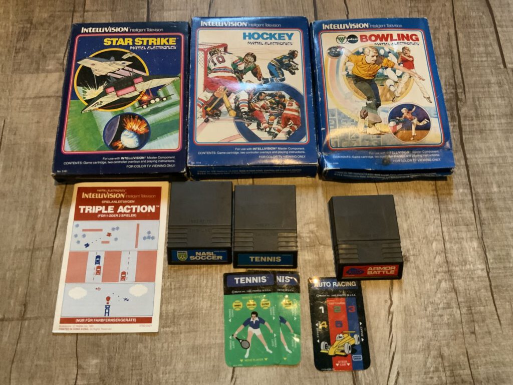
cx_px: 256
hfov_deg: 61.7
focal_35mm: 29
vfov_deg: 48.2
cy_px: 192
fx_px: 430
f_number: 1.8
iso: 320
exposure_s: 1/30
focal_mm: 3
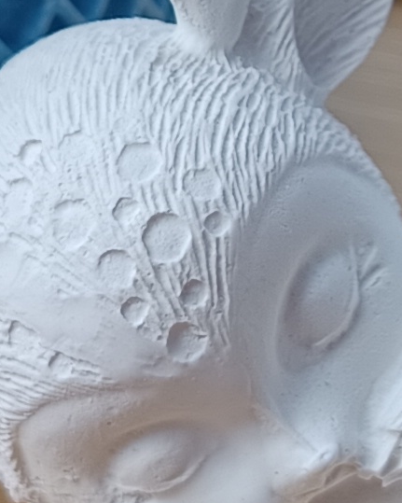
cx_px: 352
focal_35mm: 174
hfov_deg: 8.9
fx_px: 2588
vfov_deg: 11.0
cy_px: 15
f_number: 1.7
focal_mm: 5.31
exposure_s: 1/365
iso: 50
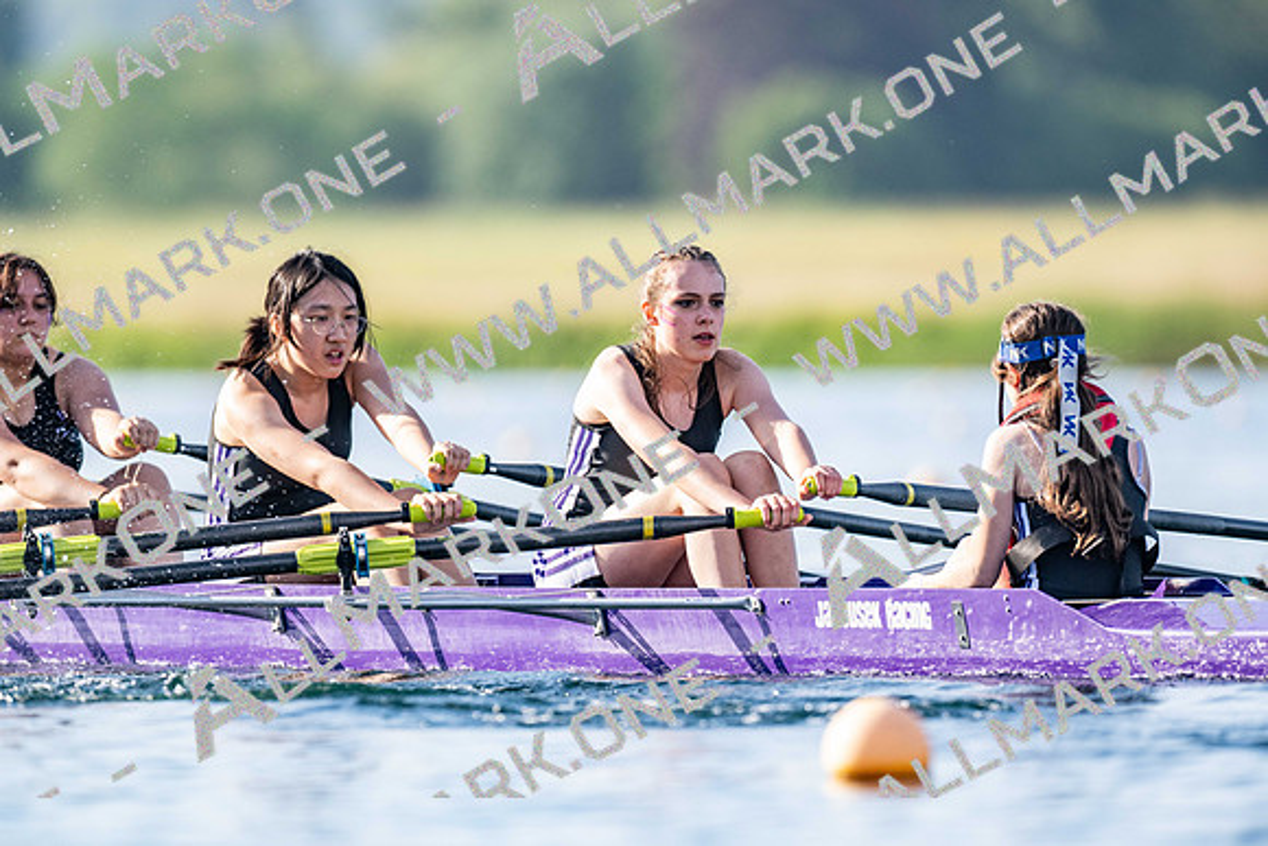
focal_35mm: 600
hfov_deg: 3.4
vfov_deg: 2.3
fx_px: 21137
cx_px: 634
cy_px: 423
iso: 1000
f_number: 5.6
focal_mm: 600
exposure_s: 1/2500
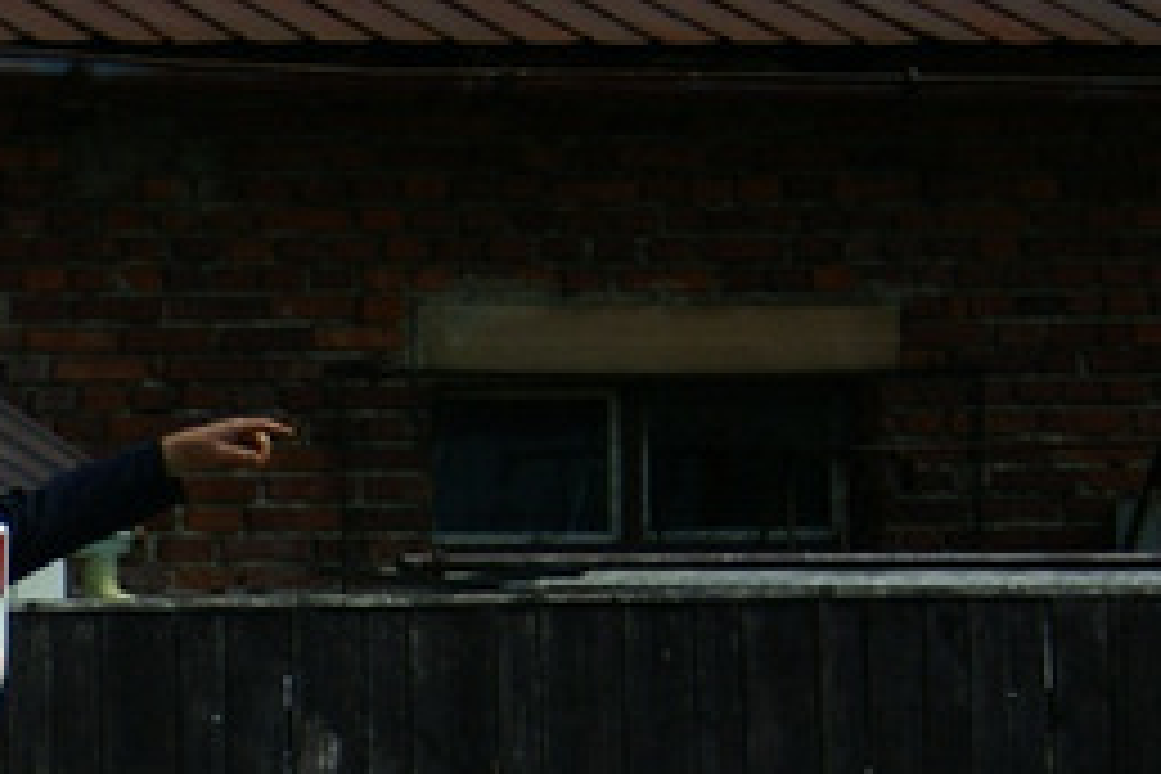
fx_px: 13447
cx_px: -878
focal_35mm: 417
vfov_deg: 3.3
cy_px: 344
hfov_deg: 4.9
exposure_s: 1/200
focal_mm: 70
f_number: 5.6
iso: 100
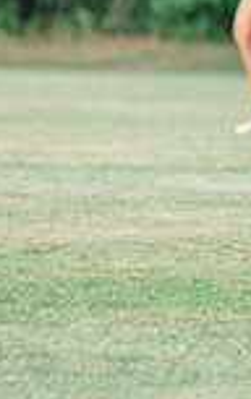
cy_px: -51
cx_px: 745
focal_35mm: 772
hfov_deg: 1.7
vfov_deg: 2.7
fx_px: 8426
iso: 250
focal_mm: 200
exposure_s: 1/250
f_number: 2.8
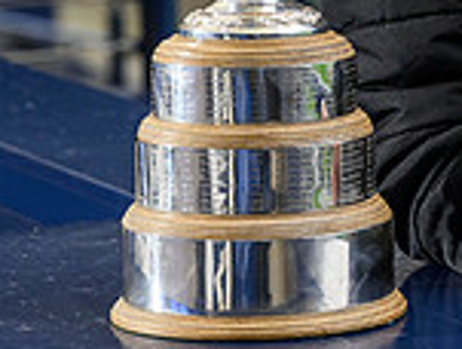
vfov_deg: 5.0
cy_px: -241
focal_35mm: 296
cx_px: 688
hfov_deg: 6.6
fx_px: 3960
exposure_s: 1/160
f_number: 3.5
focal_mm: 66
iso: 500
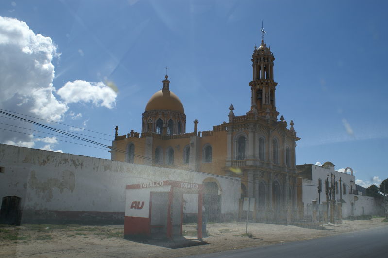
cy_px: 129
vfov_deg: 39.9
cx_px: 194
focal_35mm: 33
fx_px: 355
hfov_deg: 57.3
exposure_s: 1/500
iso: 100
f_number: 8
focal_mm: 22
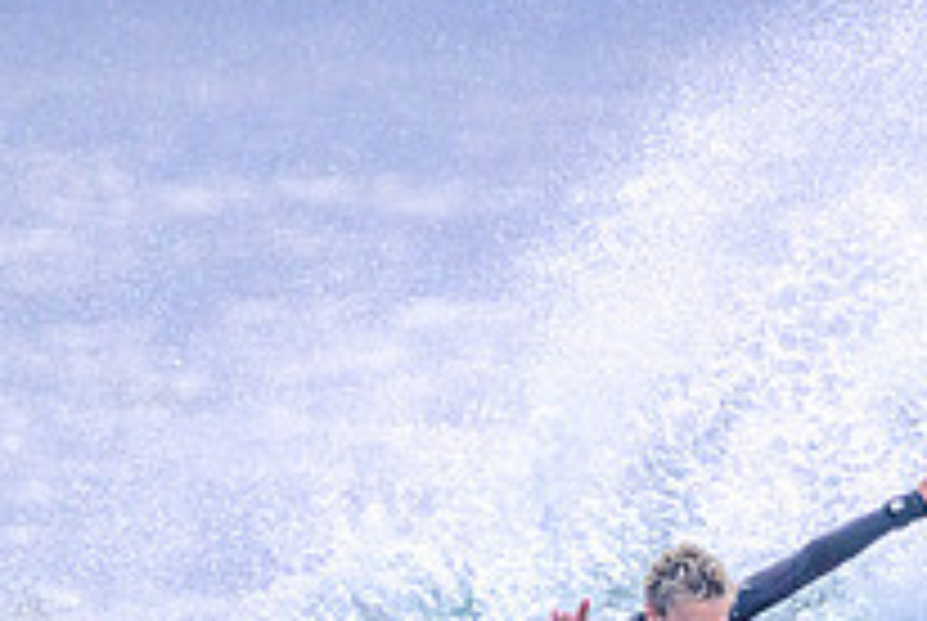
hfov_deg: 1.0
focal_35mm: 1969
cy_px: 772
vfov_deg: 0.7
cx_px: 1012
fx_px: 50774
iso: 3200
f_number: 11
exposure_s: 1/1600
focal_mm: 700
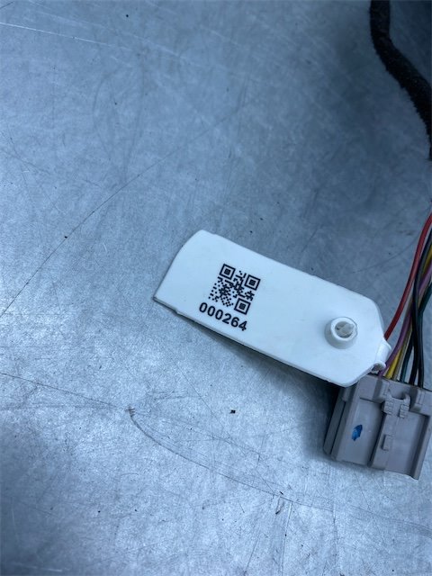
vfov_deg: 67.3
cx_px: 216
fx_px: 433
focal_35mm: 26
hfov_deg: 53.1
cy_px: 288
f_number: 1.8
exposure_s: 1/1218
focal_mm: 4.25
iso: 32
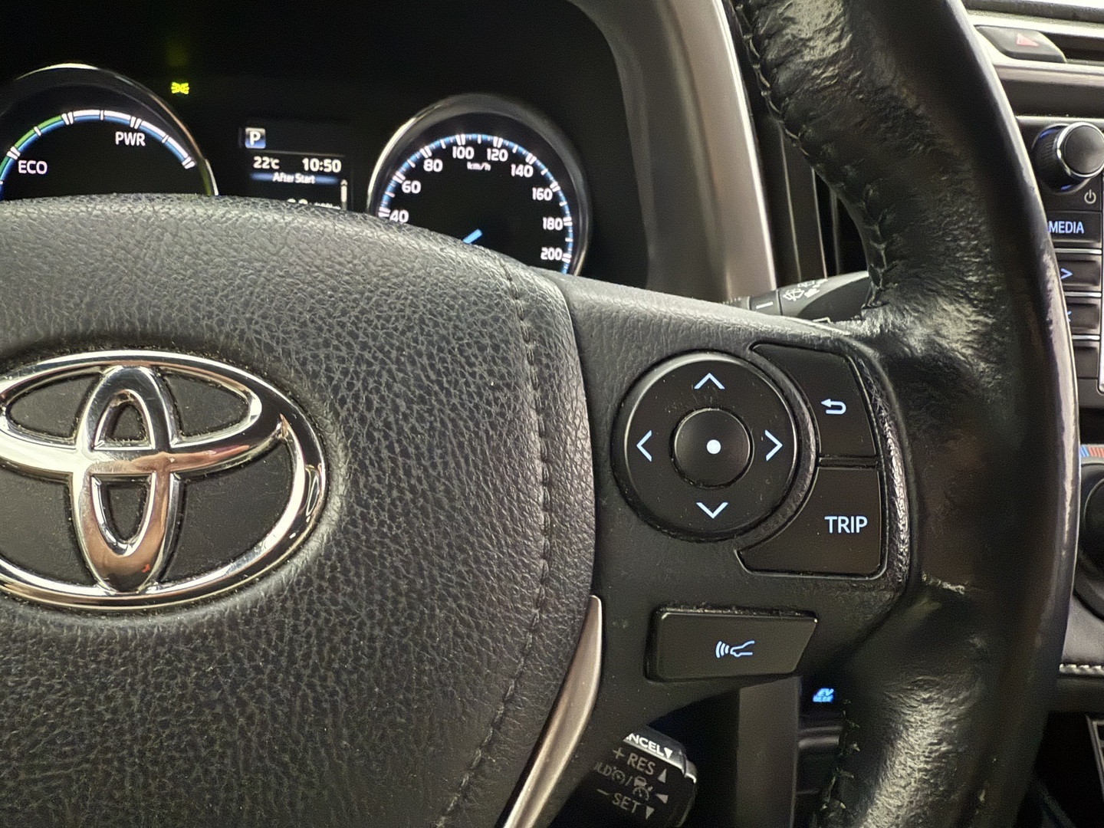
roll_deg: -5.3
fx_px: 765
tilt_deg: -27.9
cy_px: 414
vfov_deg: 56.8
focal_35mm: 24
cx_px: 552
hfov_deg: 71.6
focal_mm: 2.22
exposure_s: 1/17
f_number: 2.2
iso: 800
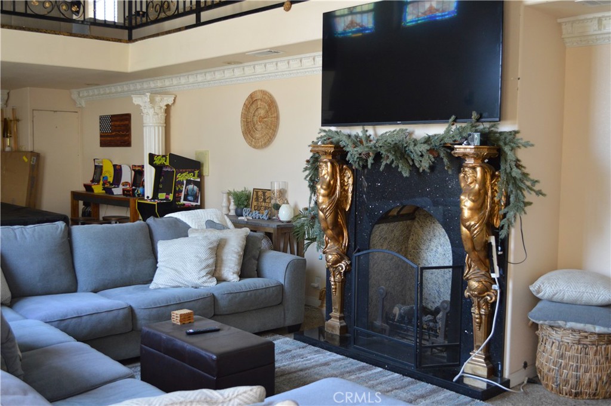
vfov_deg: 34.1
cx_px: 306
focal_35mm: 39
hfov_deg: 49.6
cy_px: 203
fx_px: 661
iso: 900
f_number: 4.2
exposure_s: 1/60
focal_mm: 26
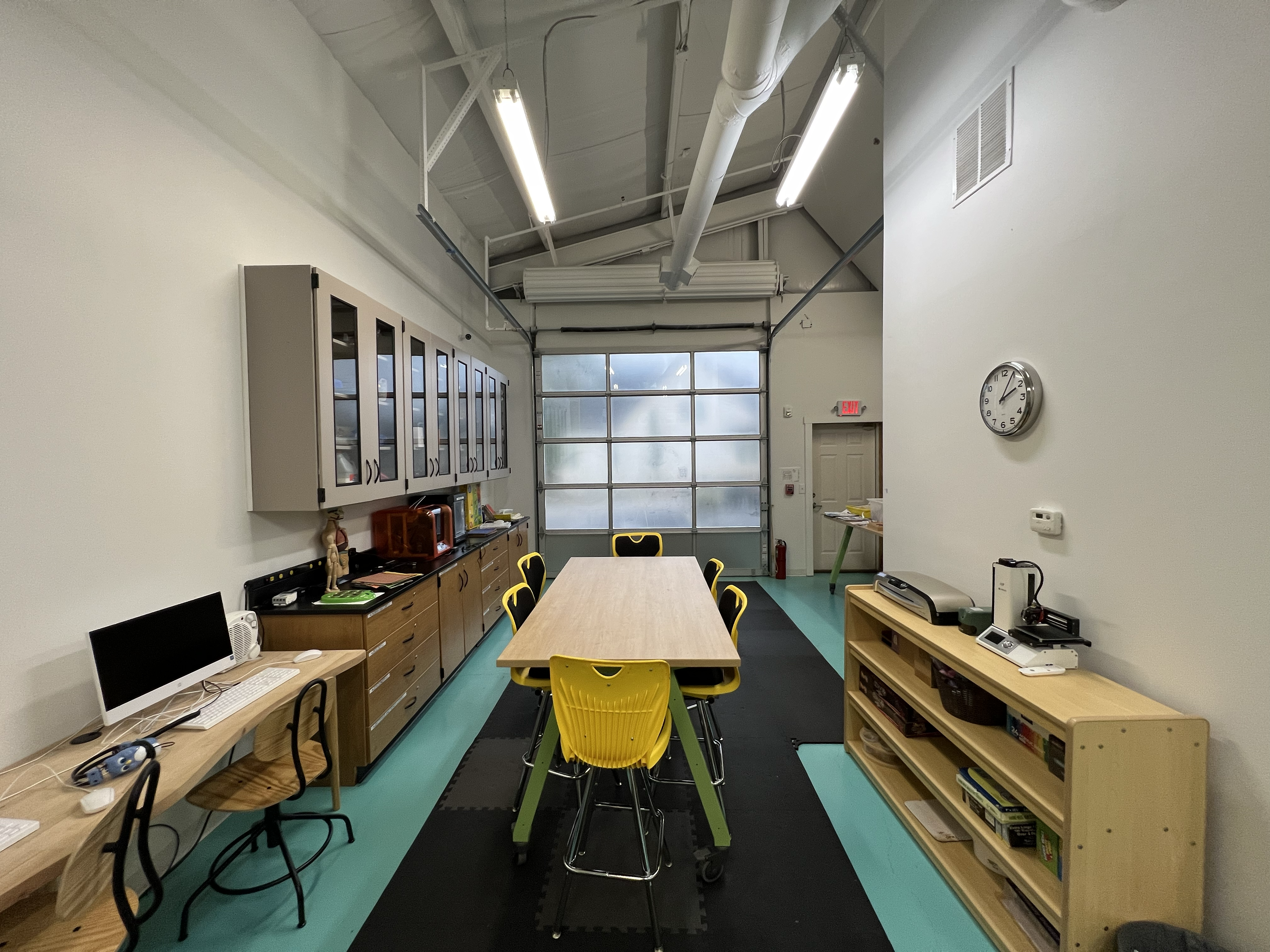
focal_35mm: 13
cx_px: 635
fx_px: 477
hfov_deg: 106.2
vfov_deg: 89.9
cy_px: 476
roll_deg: +1.8
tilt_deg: -1.3
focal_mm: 1.57
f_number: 1.8
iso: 160
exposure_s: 1/120
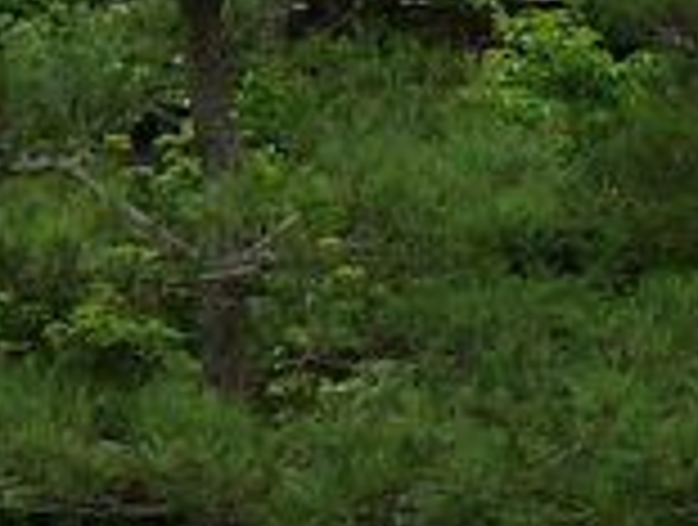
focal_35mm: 193
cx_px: 275
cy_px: 216
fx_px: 3901
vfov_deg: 7.7
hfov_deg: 10.2
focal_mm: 4.1
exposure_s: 1/160
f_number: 4
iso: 80
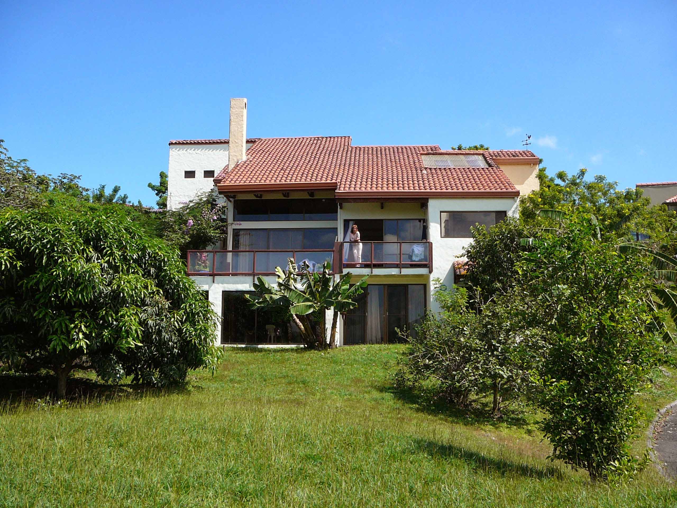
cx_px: 338
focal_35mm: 35
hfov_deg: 52.6
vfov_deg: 40.7
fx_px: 685
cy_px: 254
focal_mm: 5.2
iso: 80
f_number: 5
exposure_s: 1/400
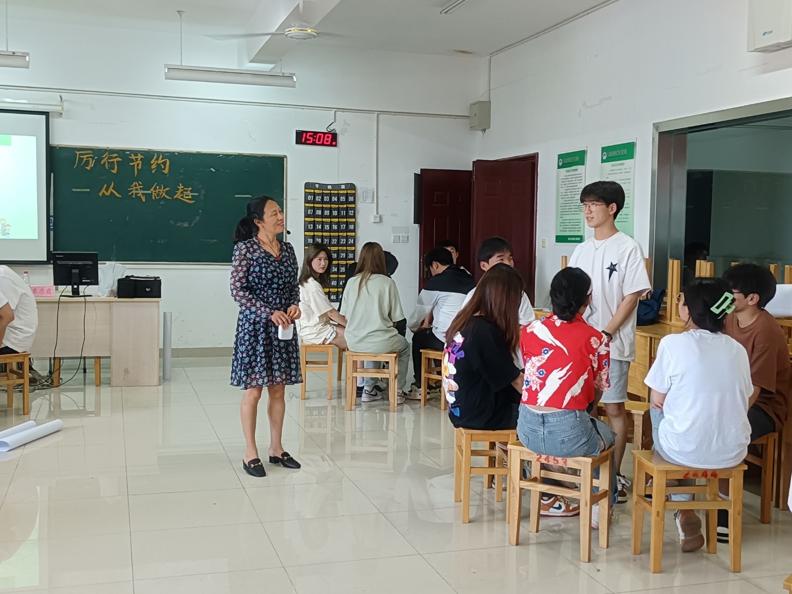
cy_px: 297
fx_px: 892
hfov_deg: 47.9
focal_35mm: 39
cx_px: 396
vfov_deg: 36.8
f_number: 1.9
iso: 452
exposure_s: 1/50
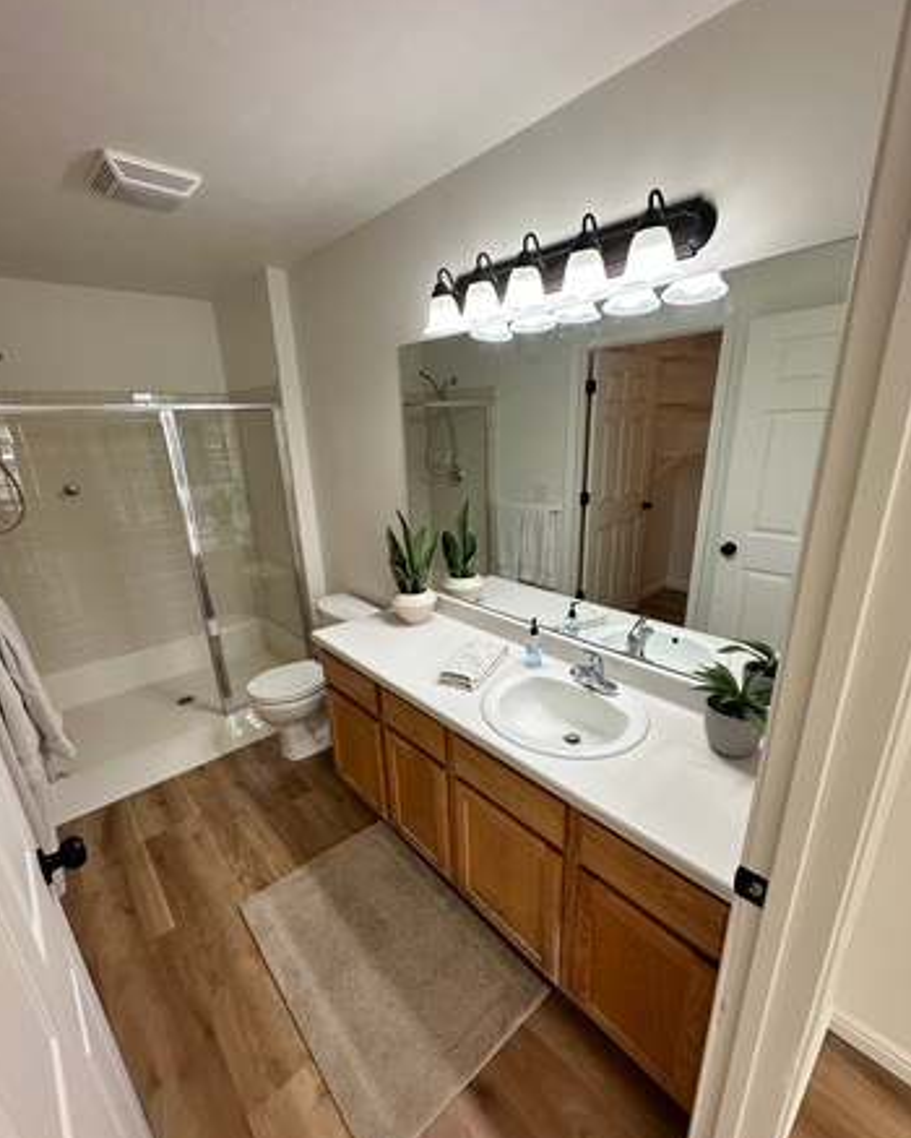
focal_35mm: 15
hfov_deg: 84.1
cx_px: 448
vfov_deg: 96.7
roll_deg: +2.2
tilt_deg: -18.8
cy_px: 594
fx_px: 505
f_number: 2.2
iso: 160
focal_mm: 2.22
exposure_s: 1/120
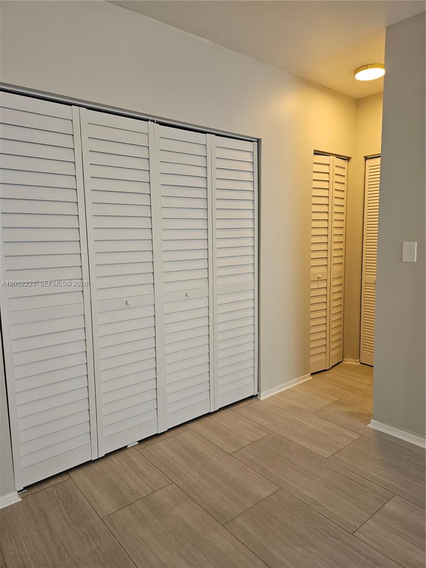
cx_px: 213
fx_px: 377
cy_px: 284
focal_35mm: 23
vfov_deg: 73.9
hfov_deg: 58.9
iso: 125
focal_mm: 6.3
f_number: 1.7
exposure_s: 1/120
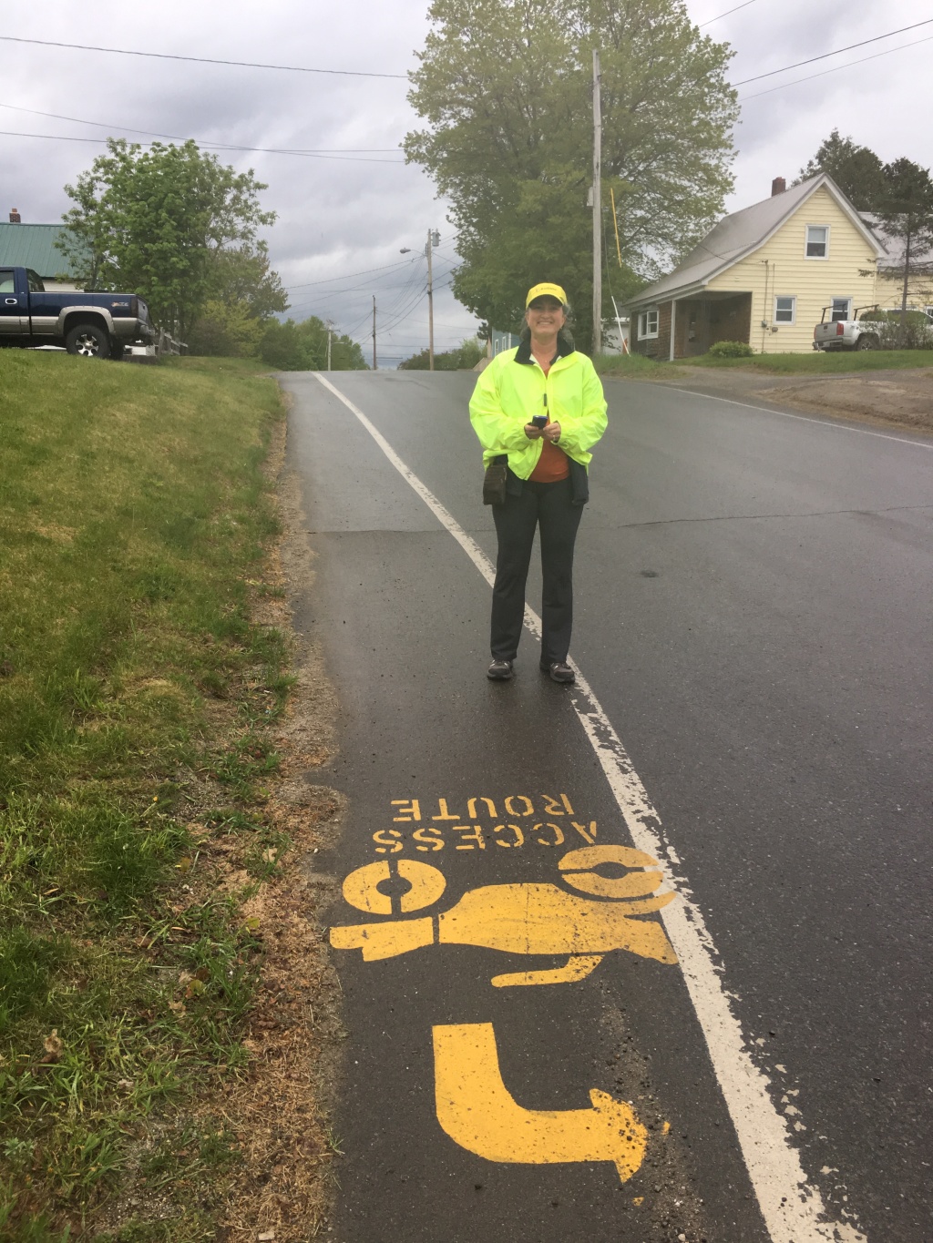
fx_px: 1042
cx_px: 466
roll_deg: +0.6
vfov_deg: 61.7
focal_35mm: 29
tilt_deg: -9.8
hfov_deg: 48.2
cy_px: 622
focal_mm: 4.15
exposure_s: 1/120
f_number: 2.2
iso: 40
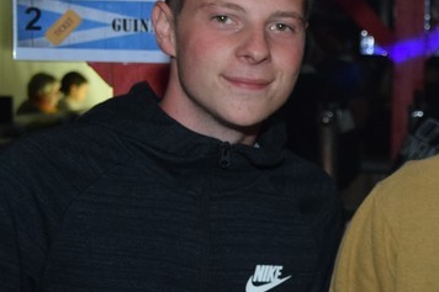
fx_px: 1767
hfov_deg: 13.6
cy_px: 240
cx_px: 593
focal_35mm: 145
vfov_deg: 9.4
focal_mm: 34
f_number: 4.5
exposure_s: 1/60
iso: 1600
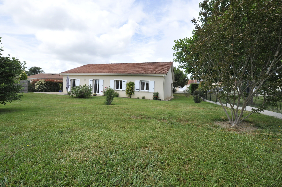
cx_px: 141
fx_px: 117
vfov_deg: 77.2
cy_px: 94
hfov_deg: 100.5
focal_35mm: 15
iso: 800
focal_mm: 10
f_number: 11
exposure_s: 1/500
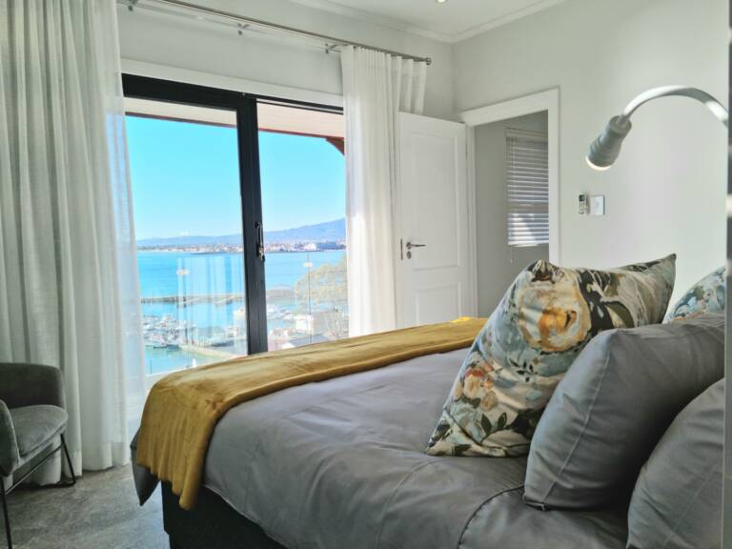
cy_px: 274
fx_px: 571
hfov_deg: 65.3
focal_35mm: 27
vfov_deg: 51.4
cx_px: 366
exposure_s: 1/385
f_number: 2
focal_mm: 5.9
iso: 25
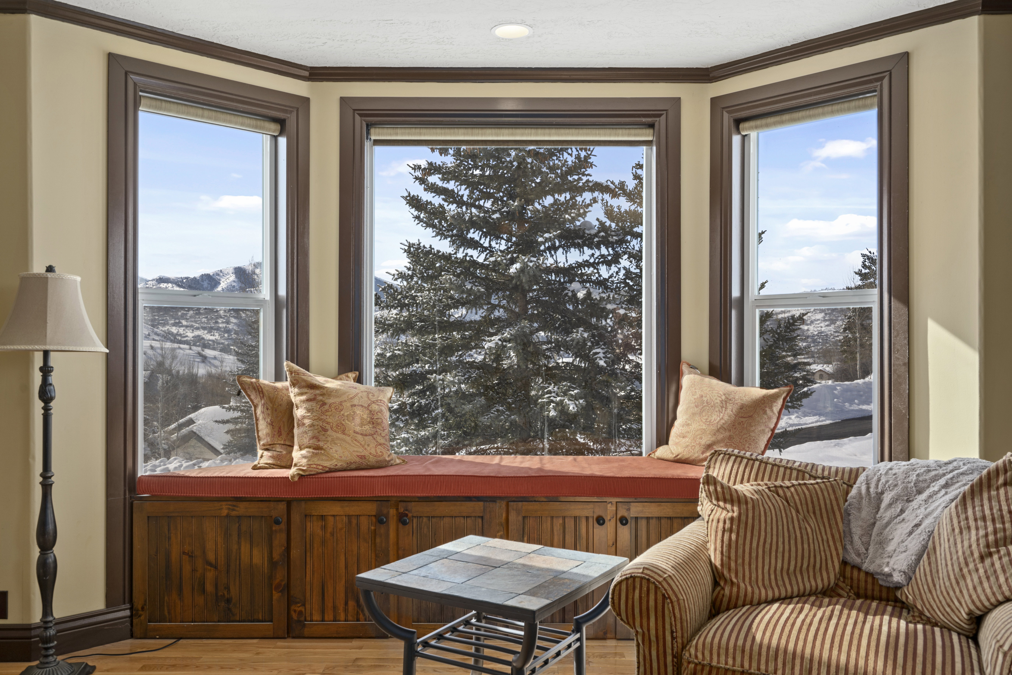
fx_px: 843
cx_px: 506
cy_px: 338
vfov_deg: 43.6
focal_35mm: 30
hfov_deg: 61.9
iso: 320
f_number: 9
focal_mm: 30
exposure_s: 1/20
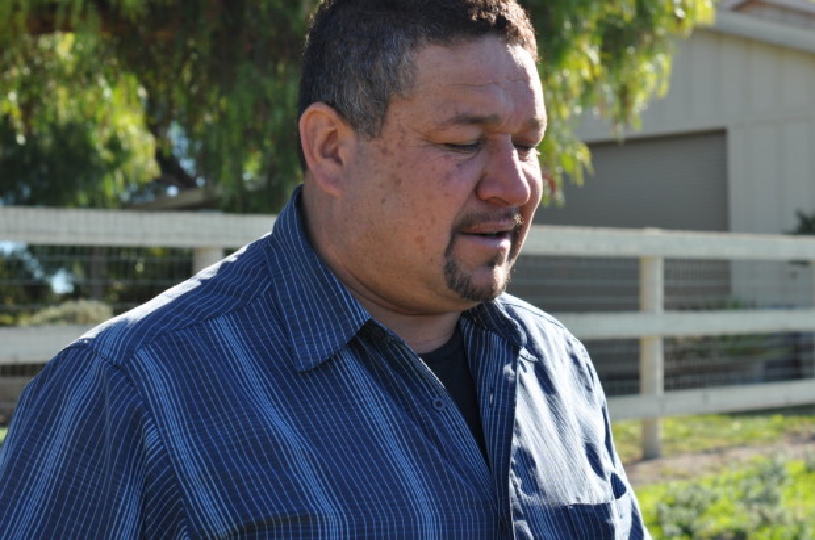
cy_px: 270
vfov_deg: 18.1
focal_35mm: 75
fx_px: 1695
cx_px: 408
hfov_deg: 27.0
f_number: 7.1
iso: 200
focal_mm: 50
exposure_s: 1/200
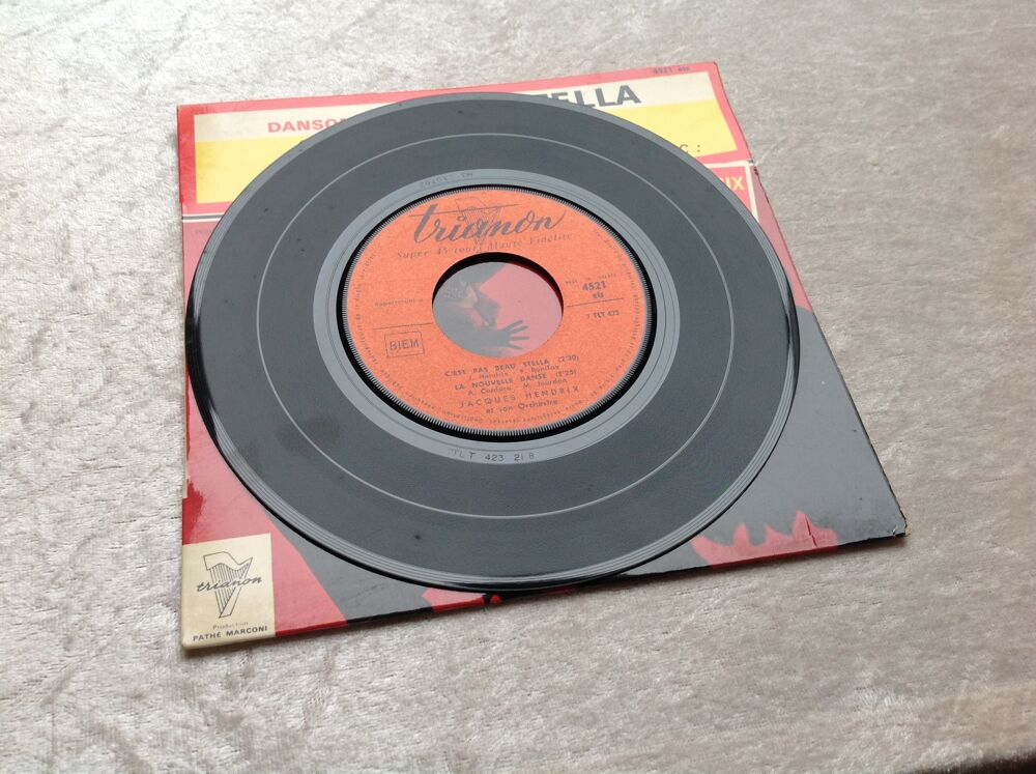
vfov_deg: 40.6
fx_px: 1046
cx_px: 518
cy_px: 387
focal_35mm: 35
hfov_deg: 52.7
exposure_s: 1/40
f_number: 2.4
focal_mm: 4.28
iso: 64
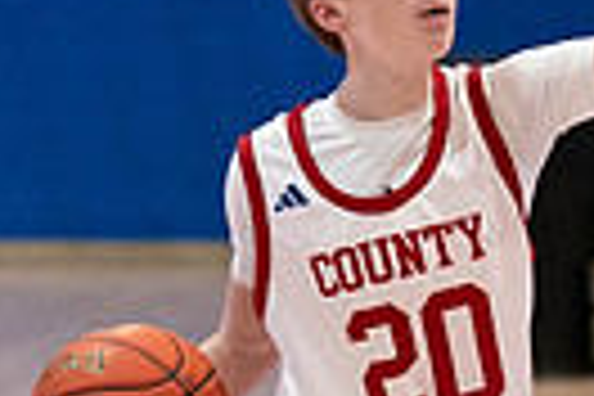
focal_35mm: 827
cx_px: 384
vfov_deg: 1.7
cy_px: 366
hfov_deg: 2.5
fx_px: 13644
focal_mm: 122
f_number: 2.8
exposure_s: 1/1000
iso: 5000
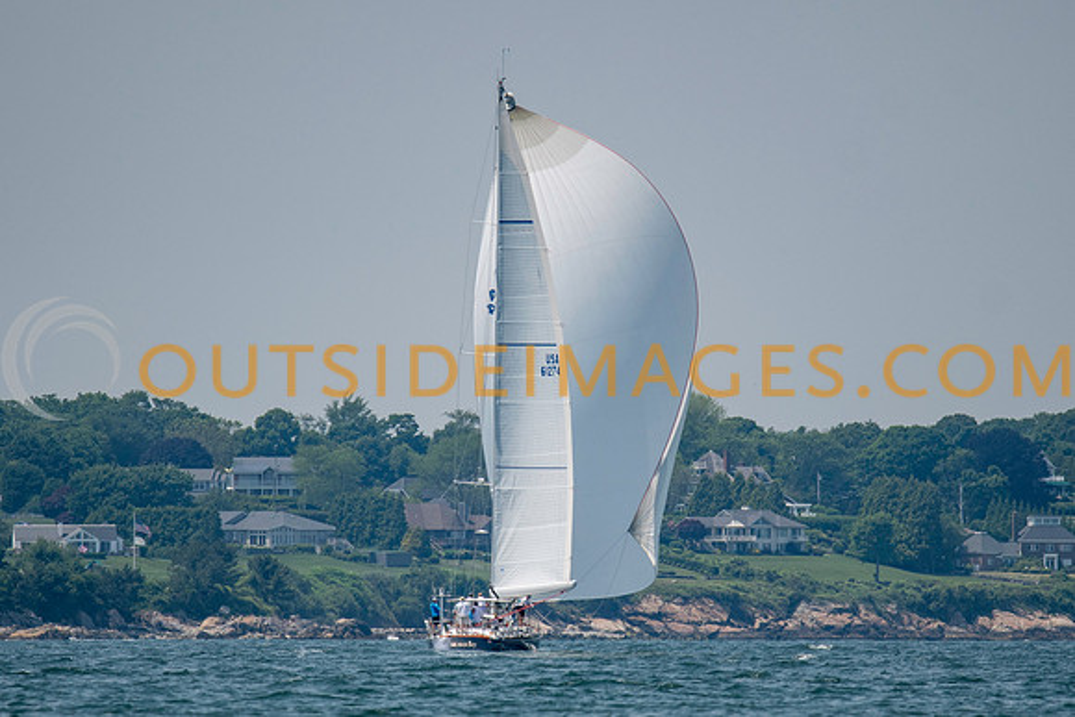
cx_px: 538
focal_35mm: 584
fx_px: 17439
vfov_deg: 2.4
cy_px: 386
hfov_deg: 3.5
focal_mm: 300
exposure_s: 1/4000
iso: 200
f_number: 4
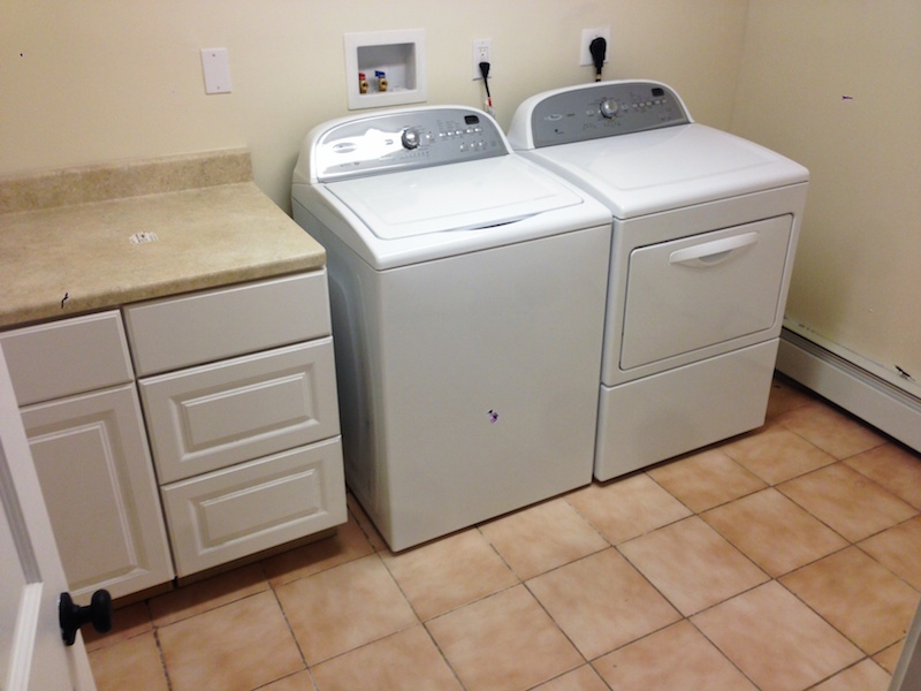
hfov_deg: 55.4
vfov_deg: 42.9
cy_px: 346
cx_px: 460
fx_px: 878
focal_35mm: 33
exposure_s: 1/20
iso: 64
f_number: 2.4
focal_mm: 4.13
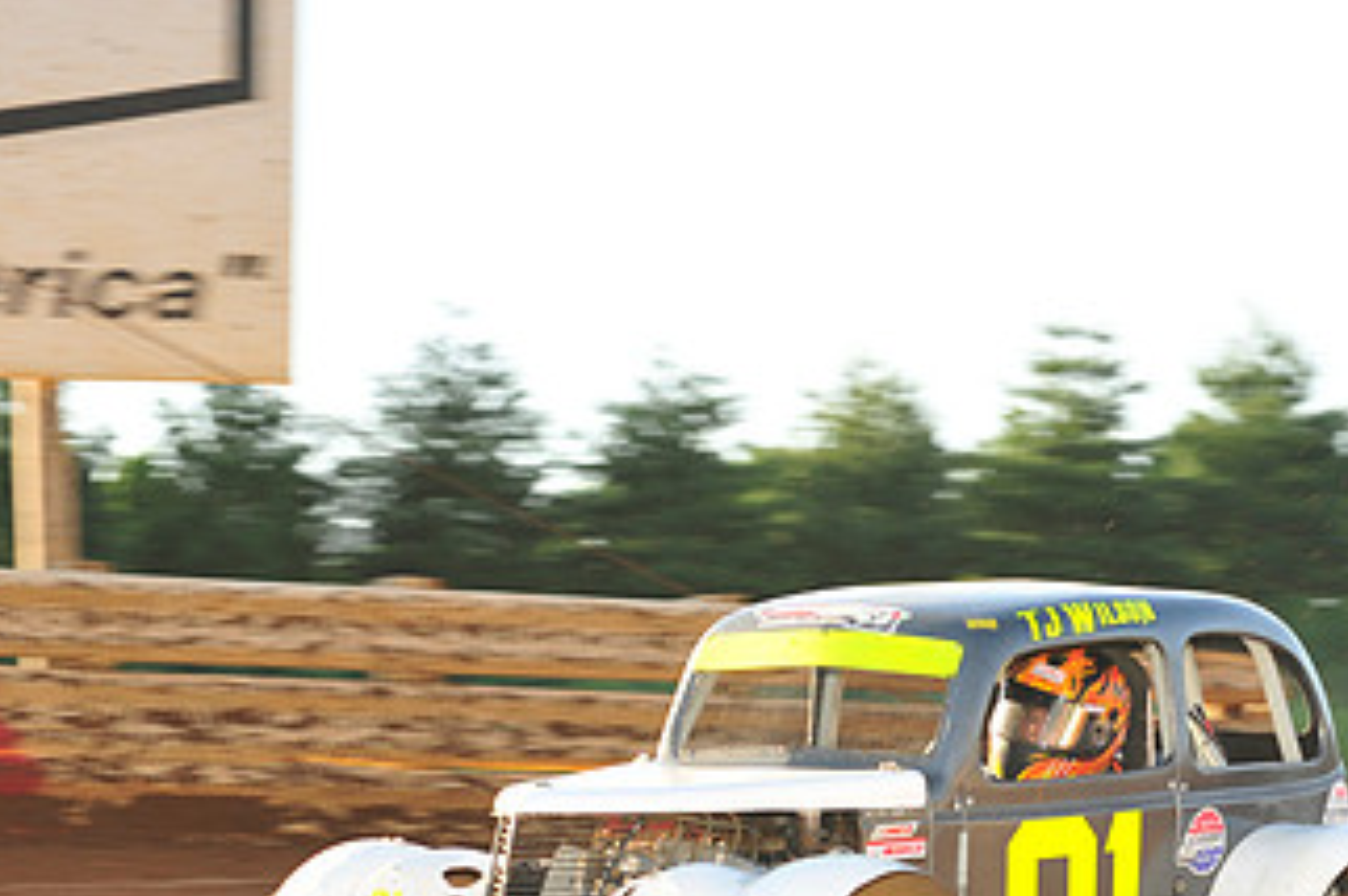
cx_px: 837
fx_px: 7070
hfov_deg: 10.9
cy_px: 804
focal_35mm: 189
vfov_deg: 7.2
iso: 400
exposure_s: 1/320
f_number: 7.1
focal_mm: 105
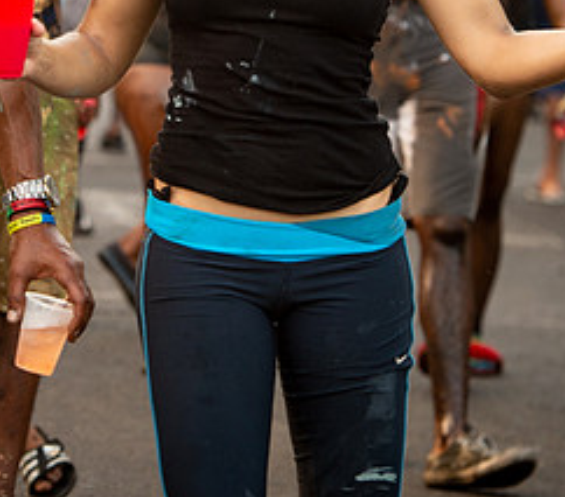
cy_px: -16
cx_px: 106
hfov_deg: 6.0
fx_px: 5340
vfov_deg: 5.3
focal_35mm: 307
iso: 450
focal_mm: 122
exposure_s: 1/200
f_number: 5
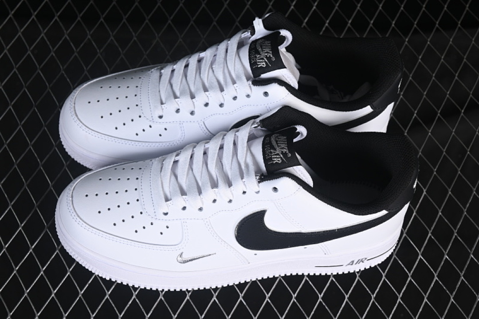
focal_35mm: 75
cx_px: 240
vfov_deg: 18.2
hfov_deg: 27.0
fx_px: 998
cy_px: 160
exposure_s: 1/100
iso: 160
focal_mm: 50
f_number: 7.1
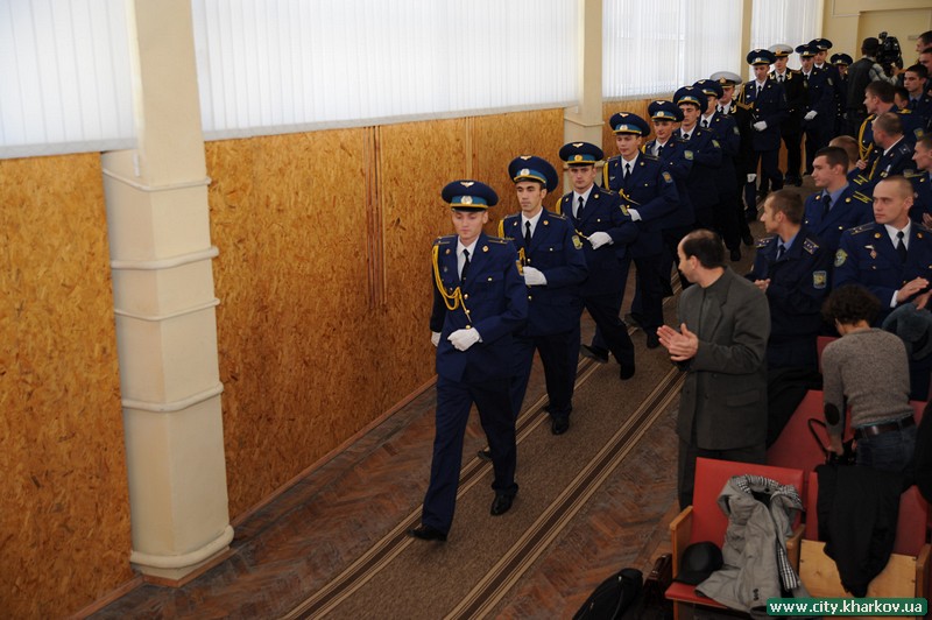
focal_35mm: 45
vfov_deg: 29.8
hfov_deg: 43.6
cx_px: 466
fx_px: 1164
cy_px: 310
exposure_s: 1/200
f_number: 3.5
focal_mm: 45
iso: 320
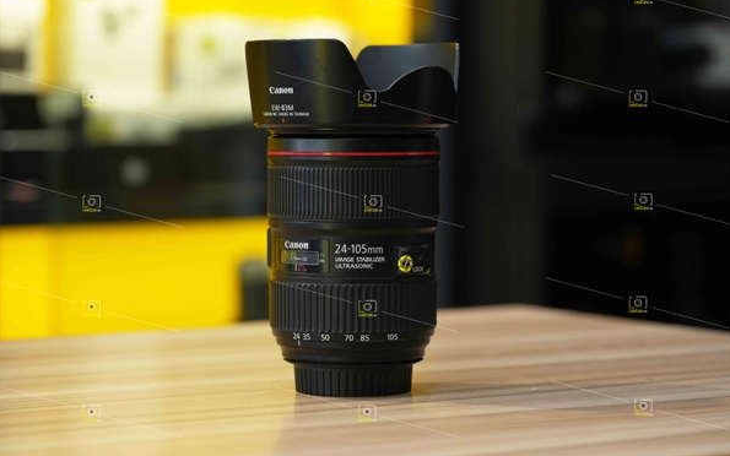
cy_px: 212
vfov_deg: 12.1
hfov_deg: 19.3
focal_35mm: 108
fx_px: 2149
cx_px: 367
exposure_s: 1/160
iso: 1600
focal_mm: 105
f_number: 5.6
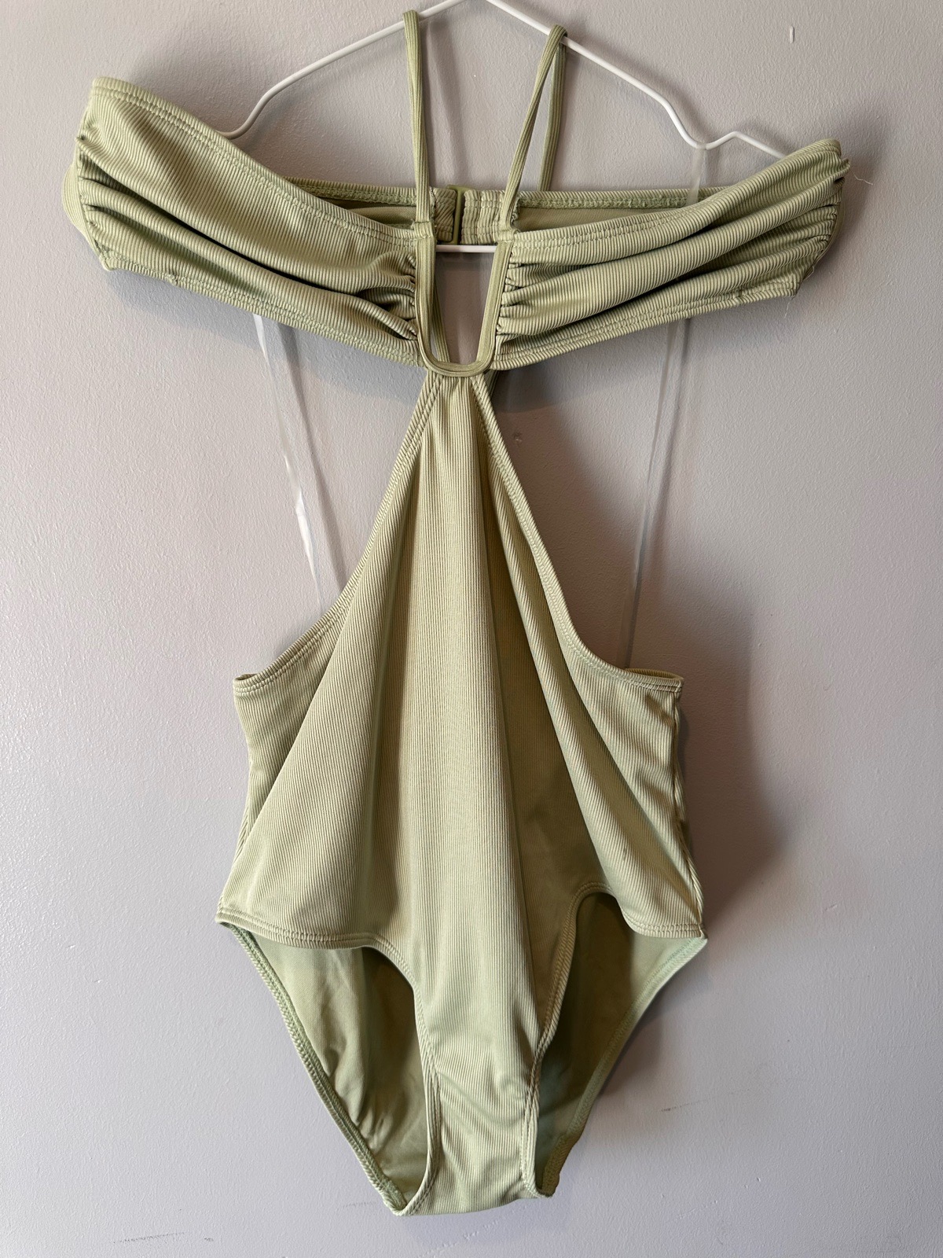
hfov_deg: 56.8
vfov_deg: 71.6
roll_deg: +1.0
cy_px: 629
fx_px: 872
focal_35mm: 24
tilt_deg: -15.9
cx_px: 472
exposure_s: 1/121
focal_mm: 6.86
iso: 125
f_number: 1.78
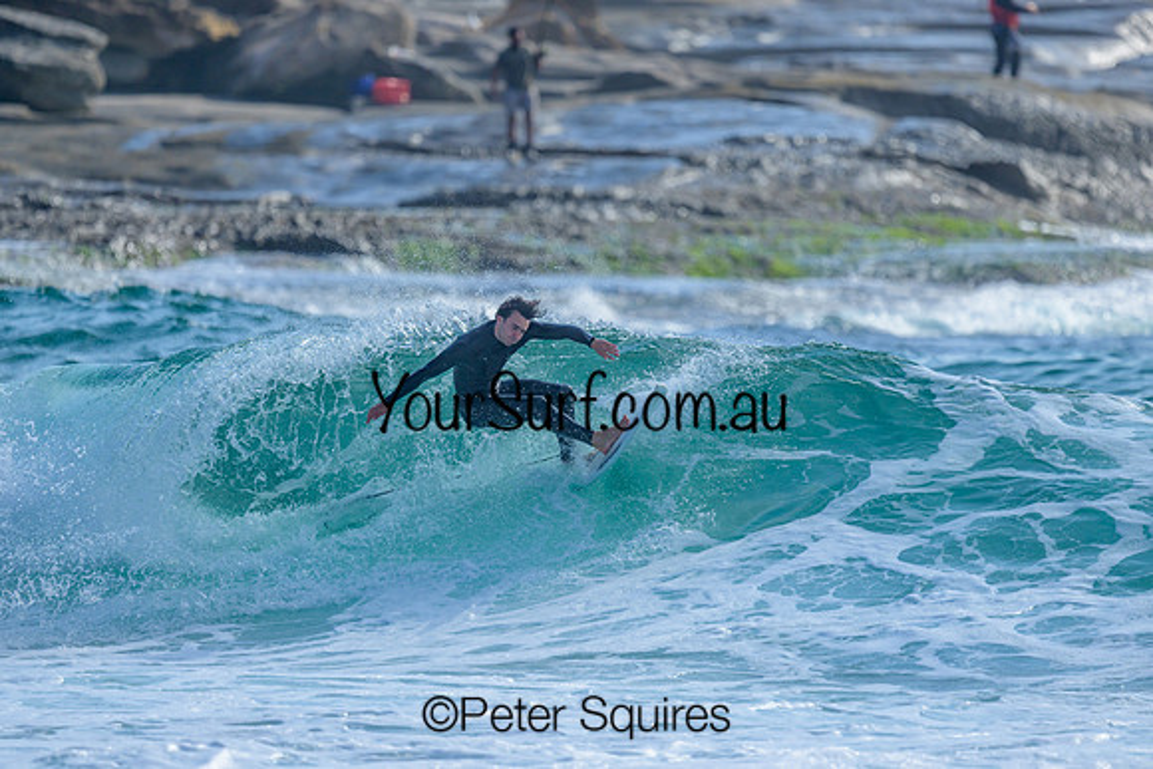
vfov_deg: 1.7
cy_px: 384
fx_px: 25627
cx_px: 576
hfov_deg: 2.6
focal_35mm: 800
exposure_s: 1/2000
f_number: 6.3
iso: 280
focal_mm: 800
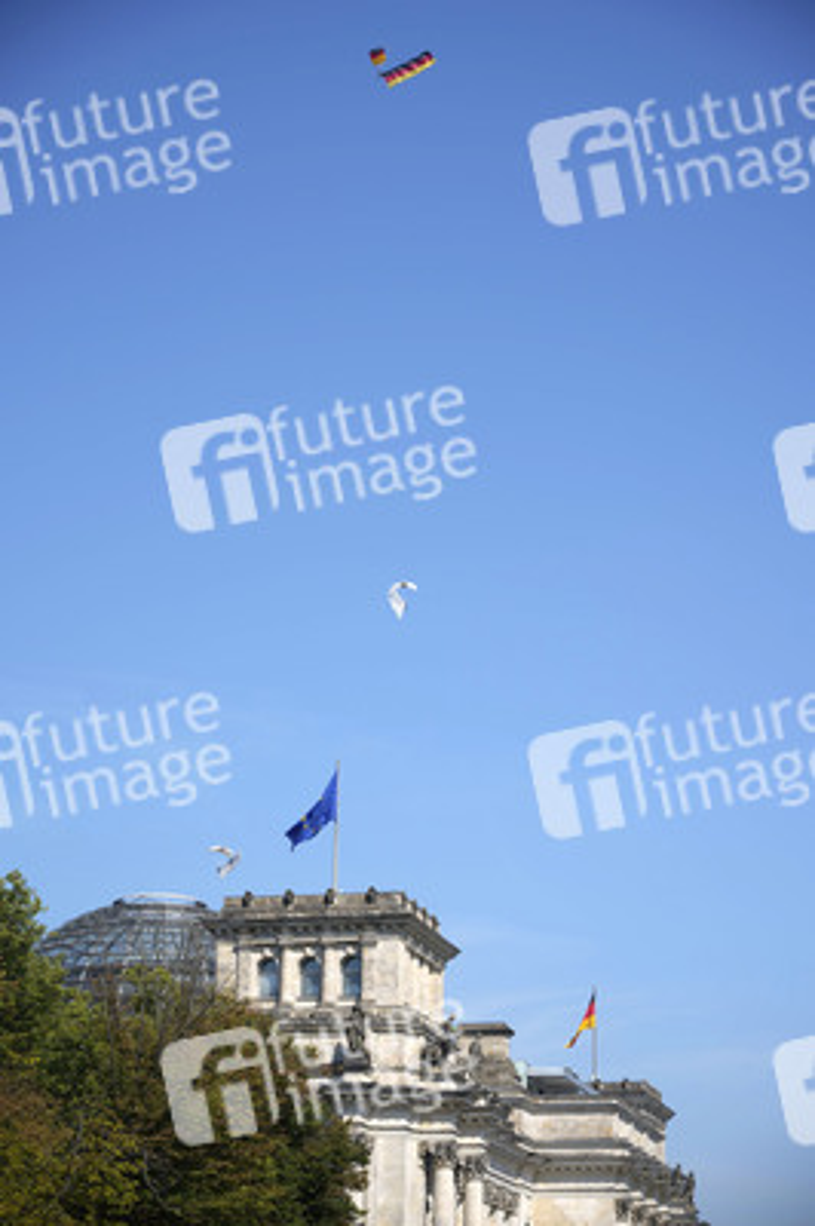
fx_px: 2483
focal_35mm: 73
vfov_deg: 27.7
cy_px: 613
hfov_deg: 18.6
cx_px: 408
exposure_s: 1/500
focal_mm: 73
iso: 64
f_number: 5.6
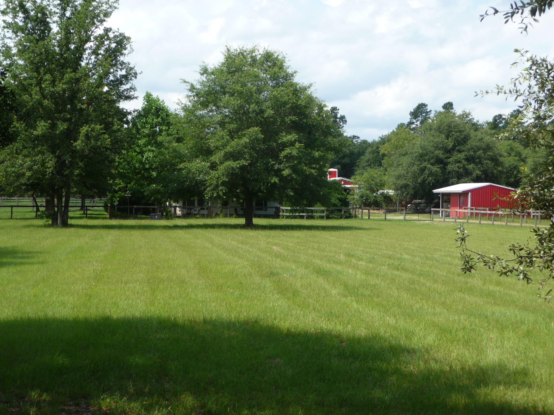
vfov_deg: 20.4
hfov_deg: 27.0
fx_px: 1152
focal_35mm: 72
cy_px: 208
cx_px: 277
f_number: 4.6
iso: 100
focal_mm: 12.2
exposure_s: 1/400
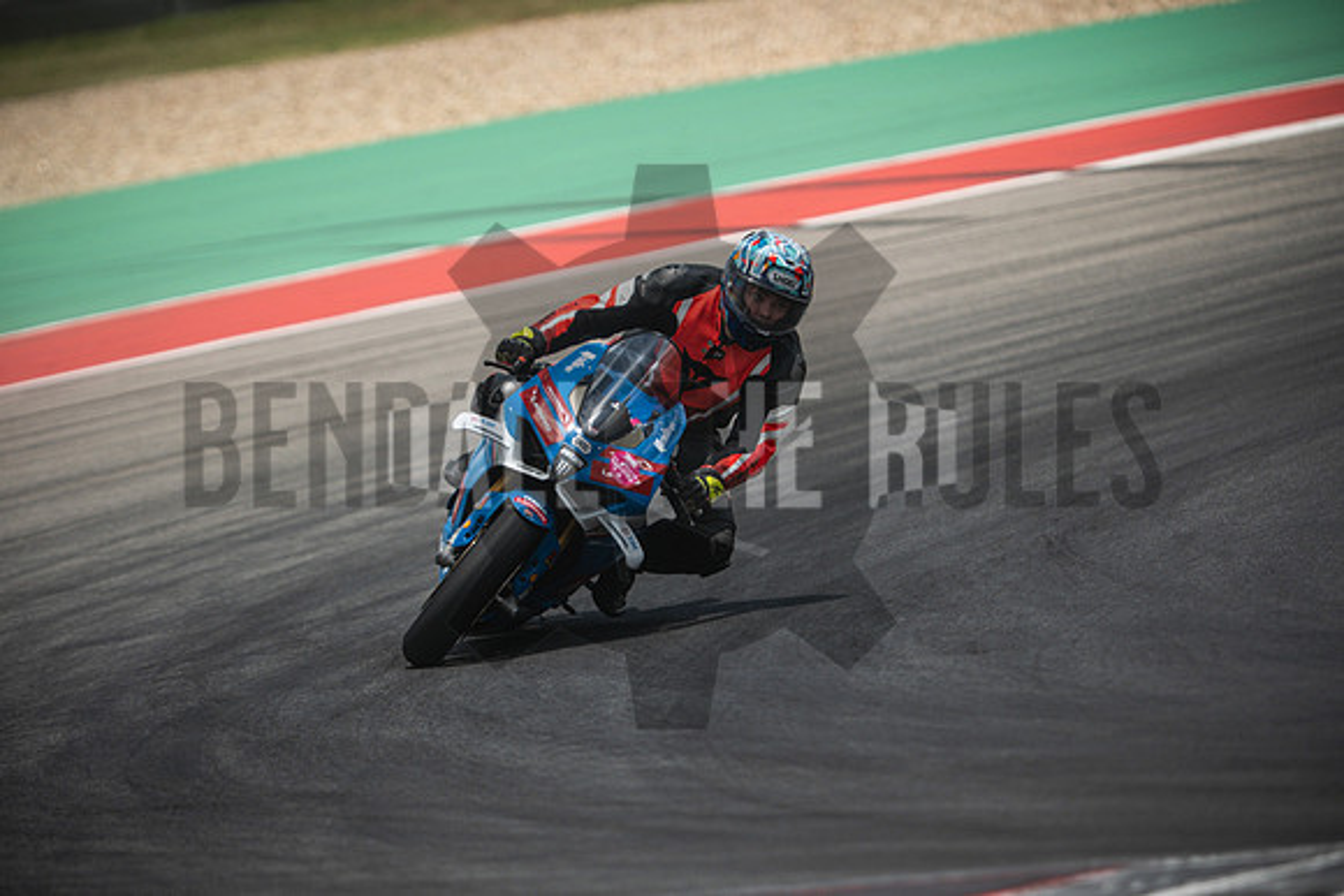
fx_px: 15683
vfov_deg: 3.3
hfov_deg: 4.9
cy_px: 448
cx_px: 672
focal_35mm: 420
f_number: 2.8
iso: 320
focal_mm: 280
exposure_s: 1/4000
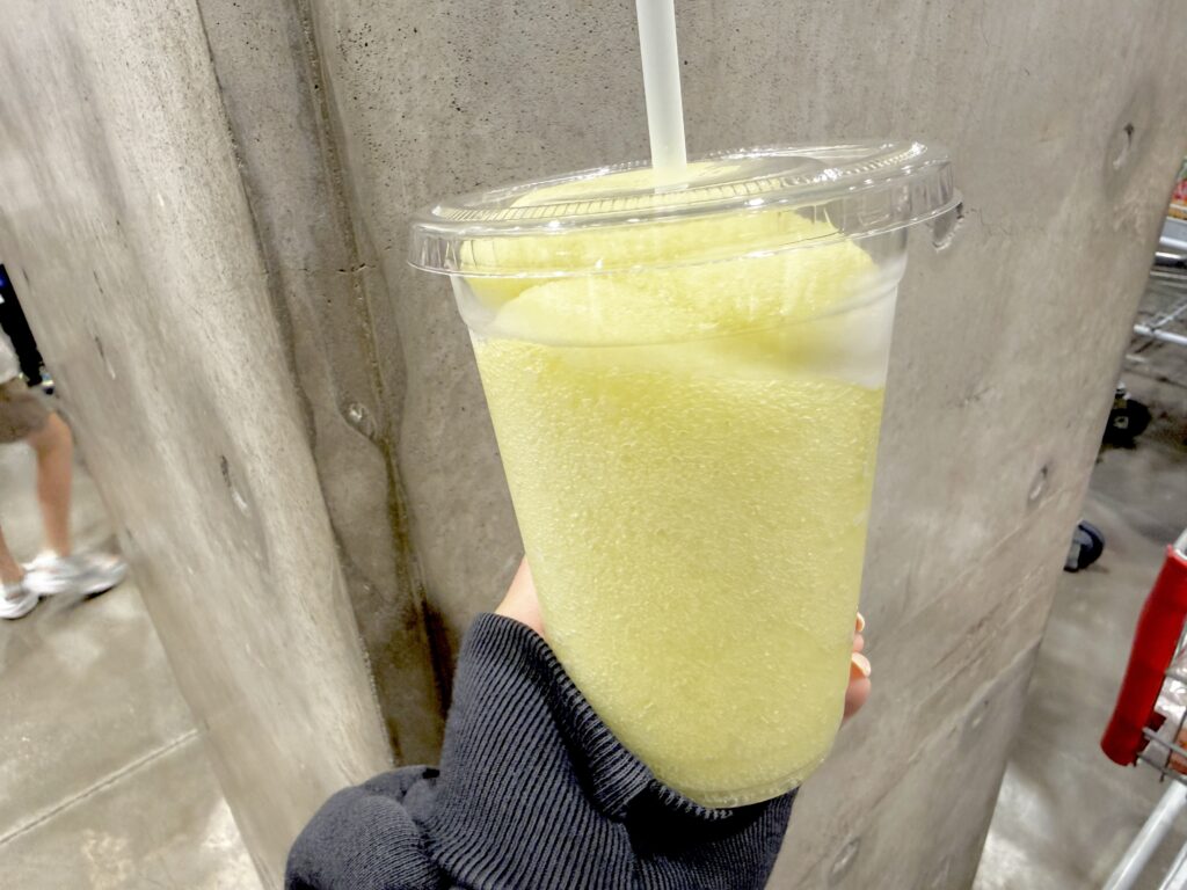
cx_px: 594
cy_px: 445
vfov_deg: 56.8
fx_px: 823
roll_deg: +5.5
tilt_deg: -31.1
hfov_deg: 71.6
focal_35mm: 24
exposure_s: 1/50
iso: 160
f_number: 2.2
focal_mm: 2.22
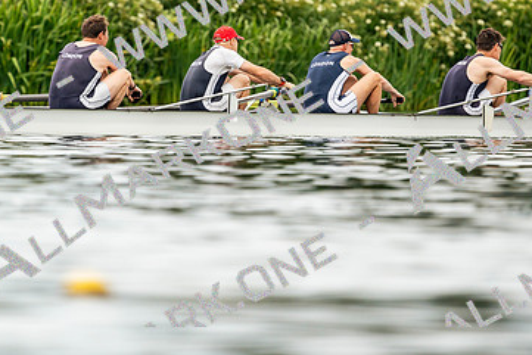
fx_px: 14251
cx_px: 280
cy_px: 74
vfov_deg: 1.4
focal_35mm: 964
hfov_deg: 2.1
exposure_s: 1/2000
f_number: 6.3
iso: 500
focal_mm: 600
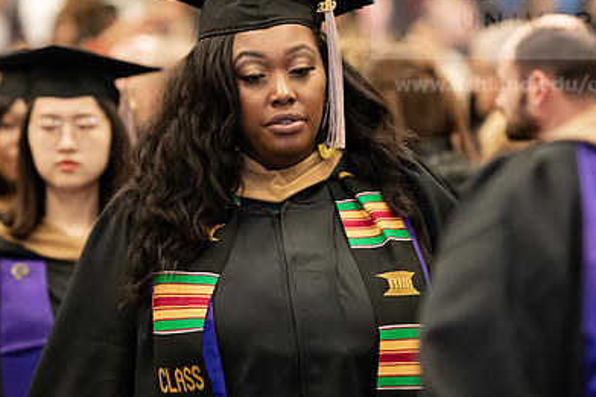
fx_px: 3674
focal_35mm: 222
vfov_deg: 6.2
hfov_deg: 9.3
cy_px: 116
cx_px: 325
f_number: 3.2
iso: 2500
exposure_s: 1/200
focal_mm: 150
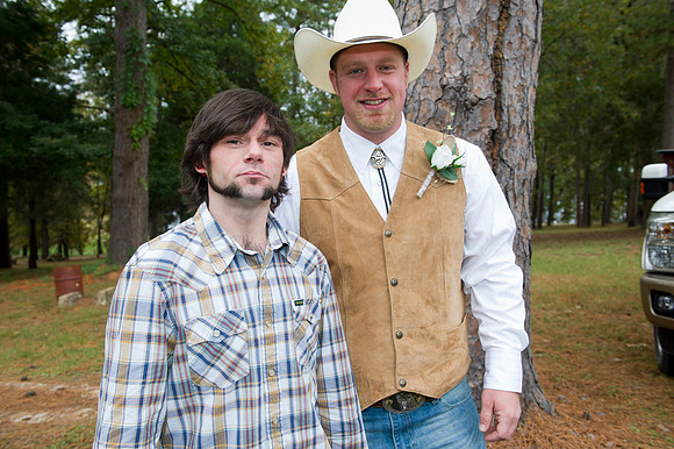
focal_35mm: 31
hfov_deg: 60.3
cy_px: 224
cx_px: 337
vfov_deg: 42.3
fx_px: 580
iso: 640
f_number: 5.6
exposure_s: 1/200
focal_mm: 31
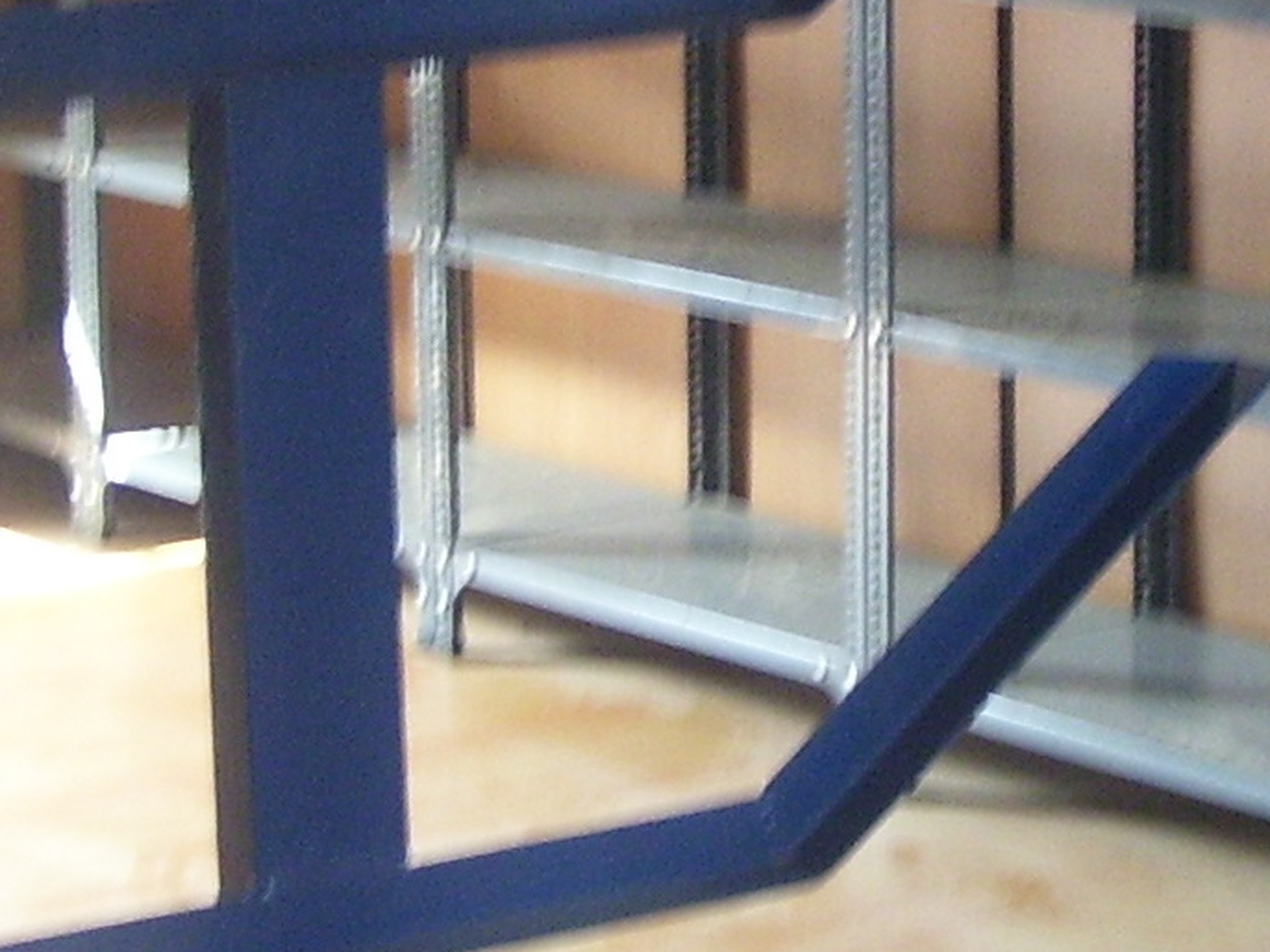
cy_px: 328
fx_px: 5098
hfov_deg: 14.2
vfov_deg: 10.7
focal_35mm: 139
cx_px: 726
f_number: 2.7
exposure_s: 1/20
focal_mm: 6
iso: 160
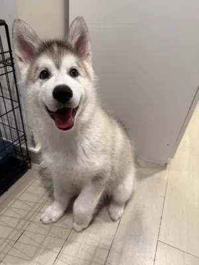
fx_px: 184
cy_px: 132
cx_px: 100
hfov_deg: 56.8
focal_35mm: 24
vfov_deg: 71.6
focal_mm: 6.76
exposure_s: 1/50
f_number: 1.78
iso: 160
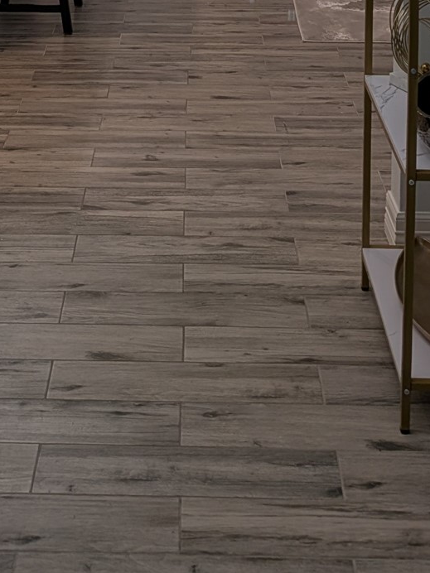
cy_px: -214
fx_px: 1176
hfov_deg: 20.6
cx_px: 143
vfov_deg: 23.5
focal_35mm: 71
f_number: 1.7
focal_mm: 4.53
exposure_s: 1/120
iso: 45
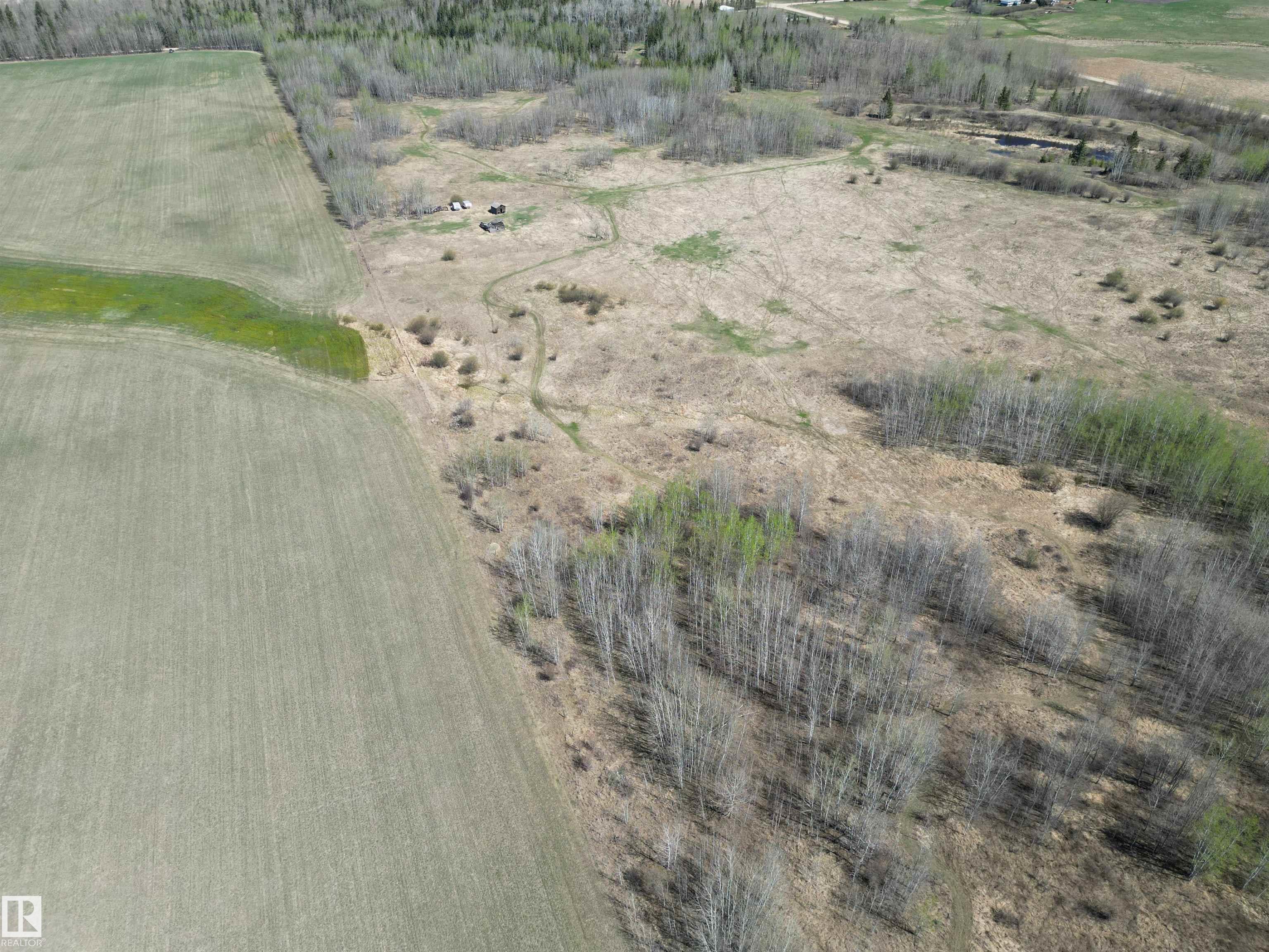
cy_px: 476
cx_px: 634
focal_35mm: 24
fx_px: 880
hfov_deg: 71.6
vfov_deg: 56.8
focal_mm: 6.72
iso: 100
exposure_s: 1/2000
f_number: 1.7
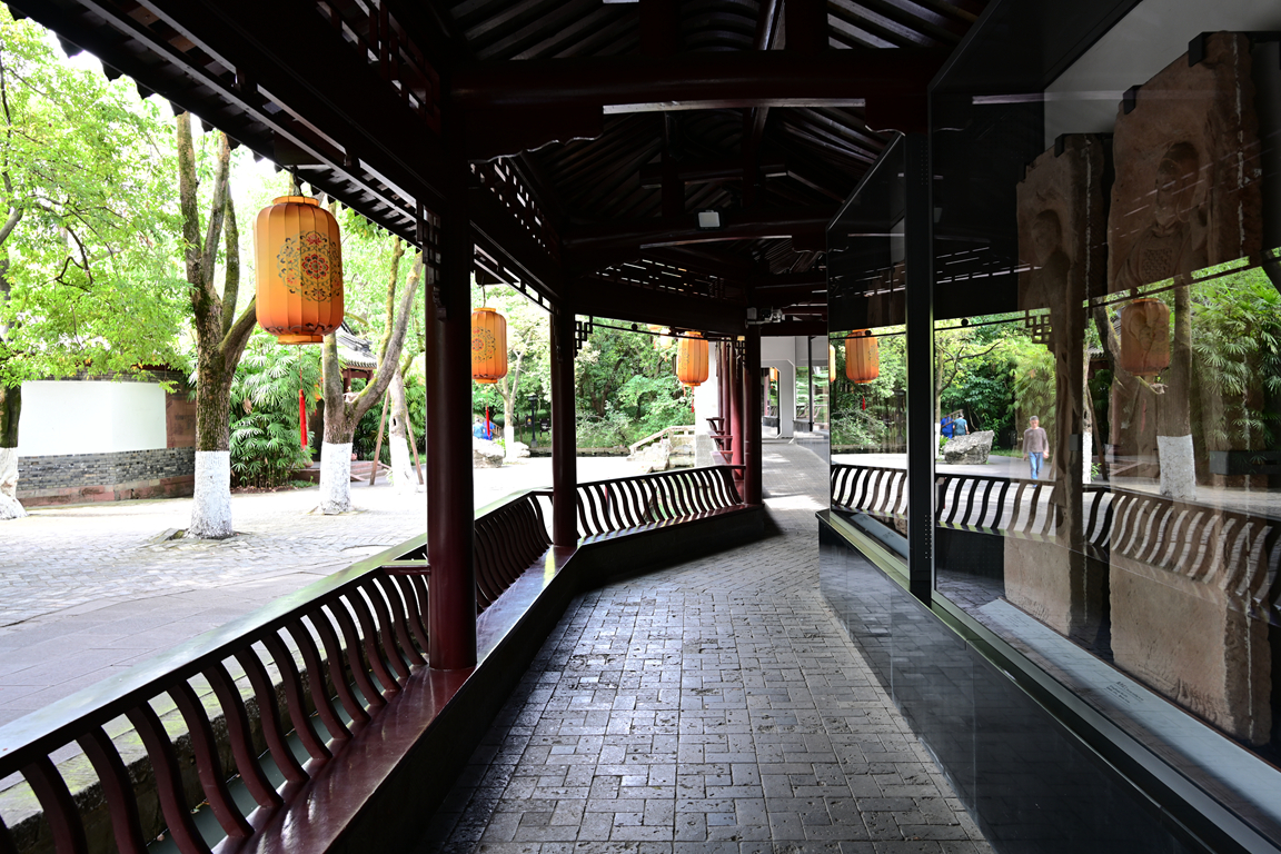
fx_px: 890
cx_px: 661
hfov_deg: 71.5
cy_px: 417
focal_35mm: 25
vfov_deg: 51.3
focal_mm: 24
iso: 100
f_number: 8
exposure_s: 1/6
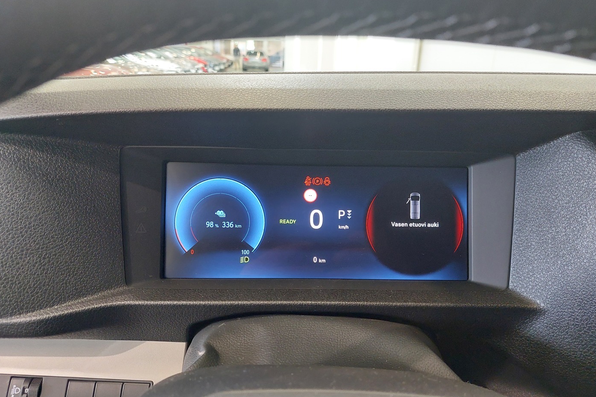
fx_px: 447
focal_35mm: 27
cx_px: 294
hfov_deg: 67.4
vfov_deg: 47.9
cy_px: 217
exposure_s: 1/50
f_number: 1.8
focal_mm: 5.23
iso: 500
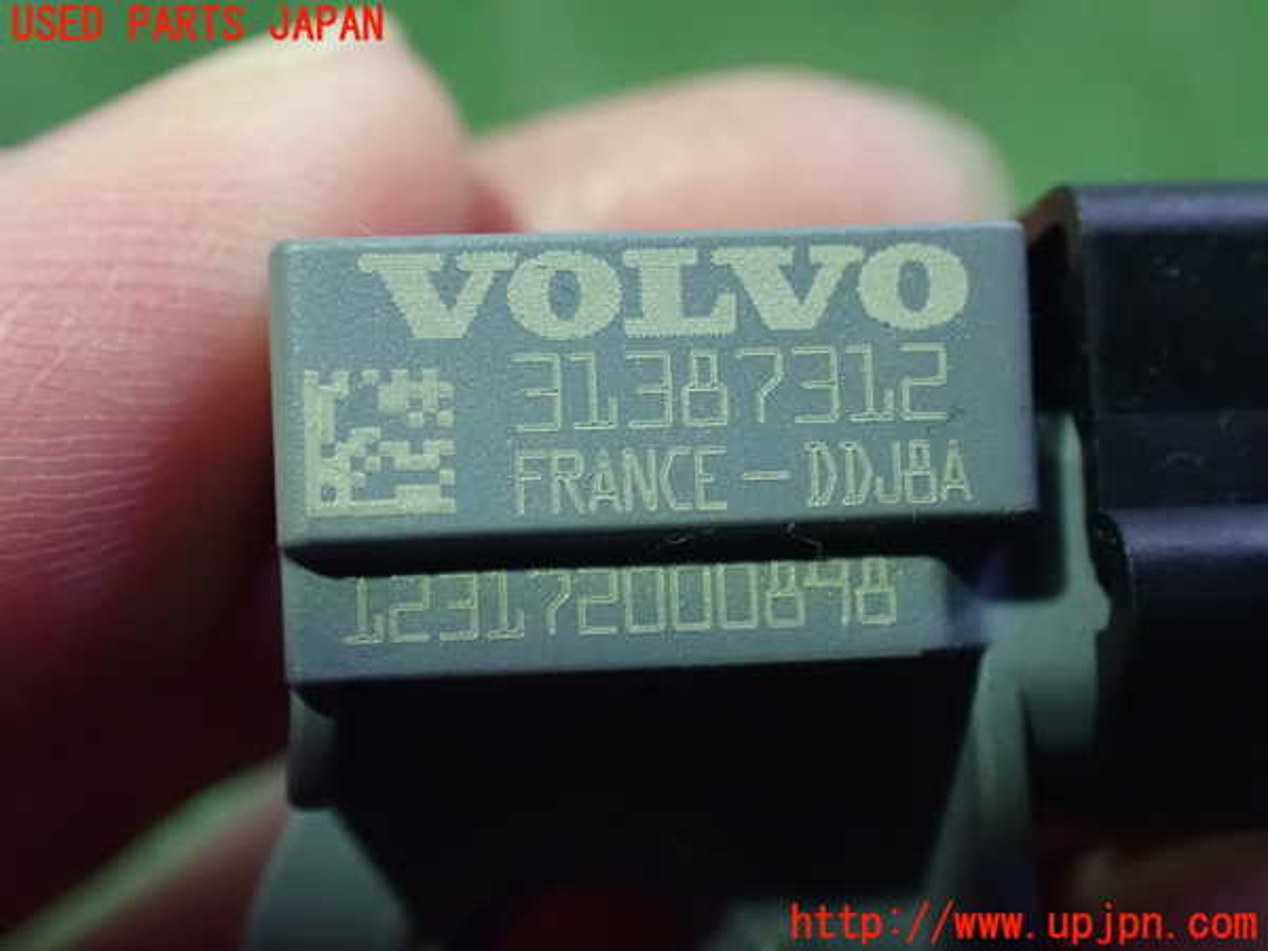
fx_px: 1612
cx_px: 634
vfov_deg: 32.9
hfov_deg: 42.9
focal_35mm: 44
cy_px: 476
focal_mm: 7.84
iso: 1600
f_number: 2.9
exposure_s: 1/40
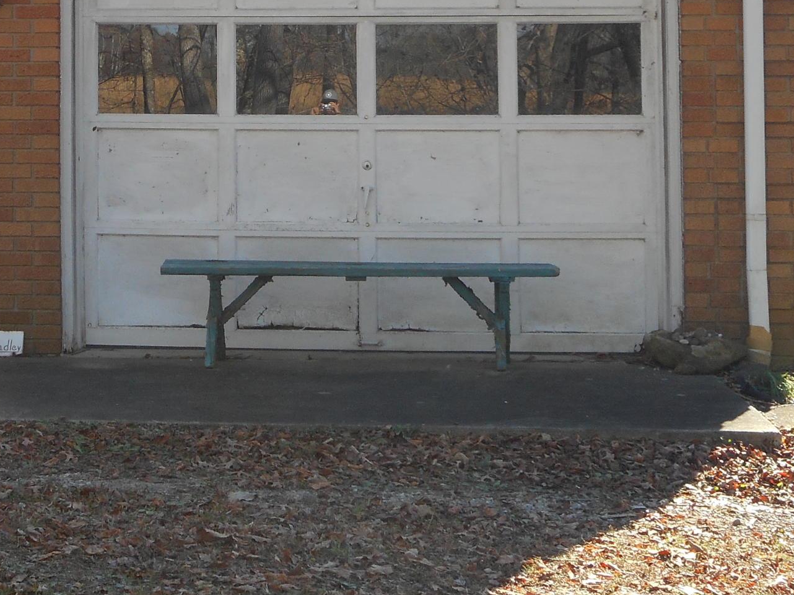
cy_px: -33
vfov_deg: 14.1
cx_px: 48
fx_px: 2362
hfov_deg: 18.7
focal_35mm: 103
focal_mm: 7.9
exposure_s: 1/125
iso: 80
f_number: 4.7
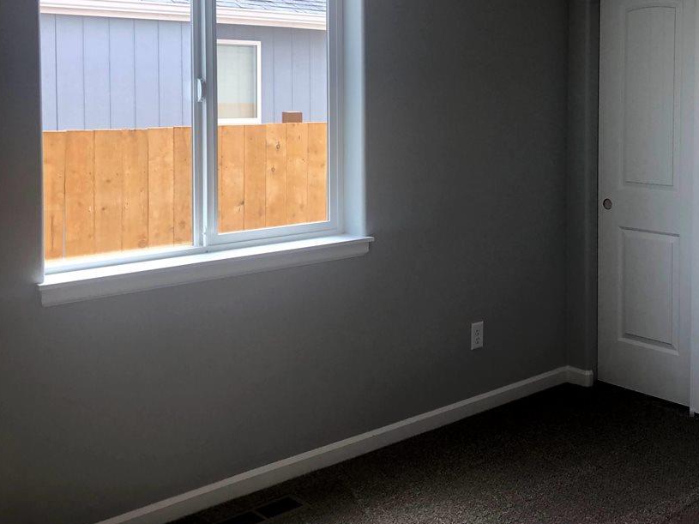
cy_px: 137
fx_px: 888
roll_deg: -0.5
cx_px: 502
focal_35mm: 44
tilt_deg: -4.6
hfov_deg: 42.0
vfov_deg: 32.3
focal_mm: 3.99
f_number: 1.8
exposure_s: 1/120
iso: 40
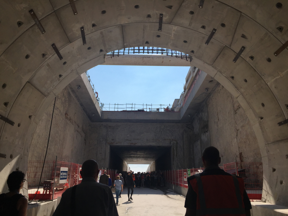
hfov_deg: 61.7
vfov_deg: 48.2
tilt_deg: +20.4
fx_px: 241
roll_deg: +1.2
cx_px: 144
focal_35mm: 29
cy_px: 108
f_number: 2.2
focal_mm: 4.15
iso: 32
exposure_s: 1/3049
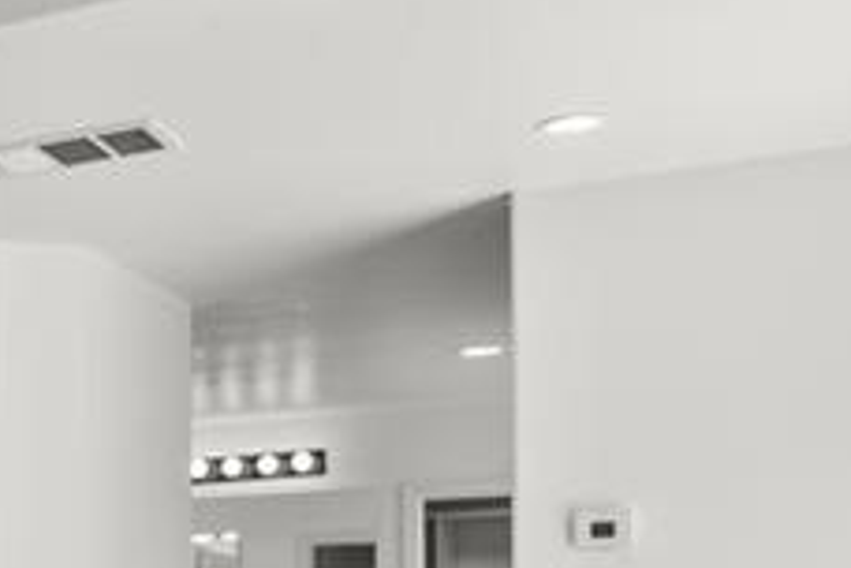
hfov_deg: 22.4
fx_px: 1702
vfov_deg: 18.1
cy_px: 648
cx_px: -467
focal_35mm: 72
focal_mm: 16
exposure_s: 1/25
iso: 200
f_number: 9
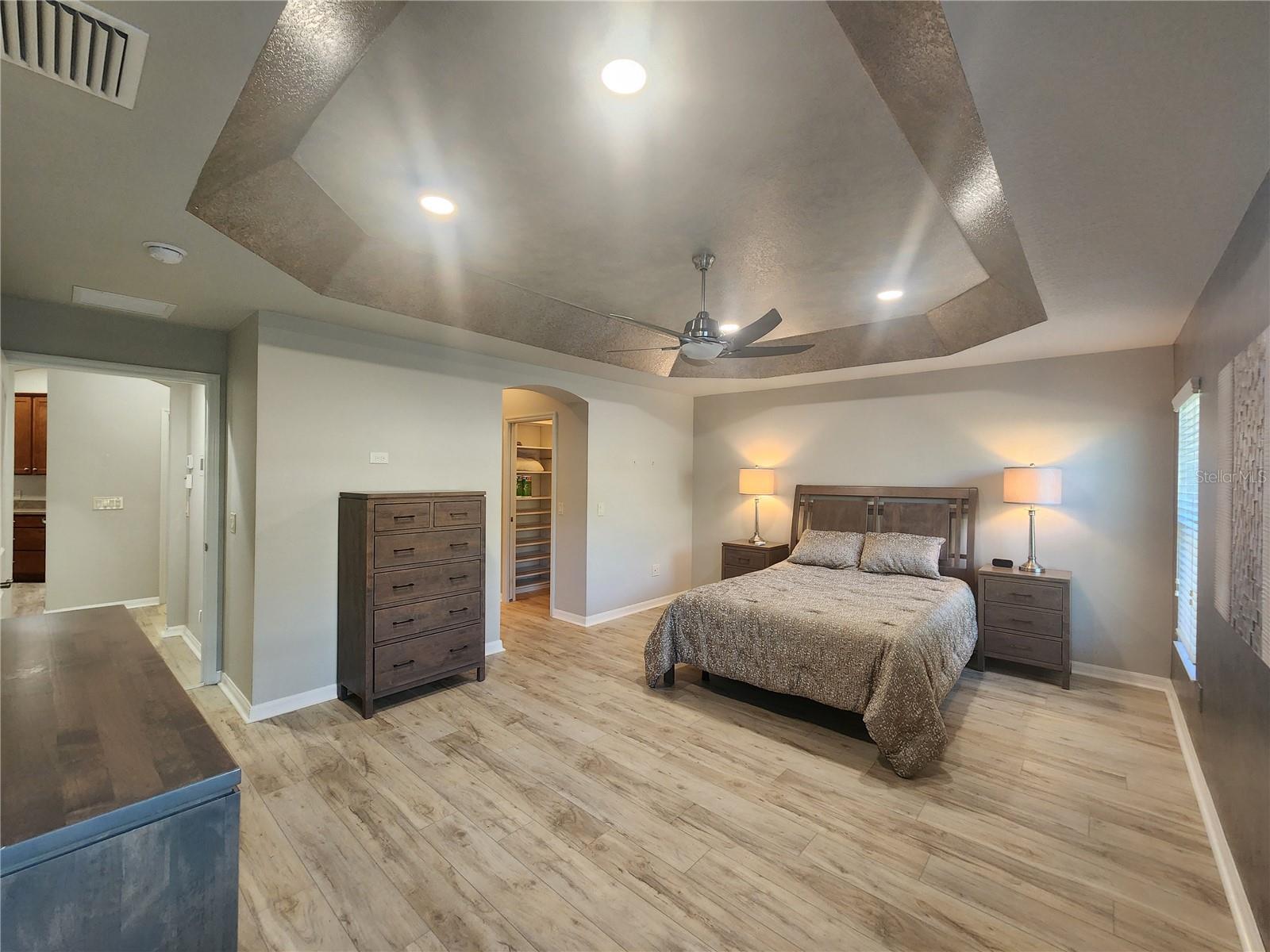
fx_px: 477
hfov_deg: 106.2
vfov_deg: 89.9
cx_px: 635
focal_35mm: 13
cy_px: 476
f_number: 2.2
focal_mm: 2.2
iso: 200
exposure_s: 1/60
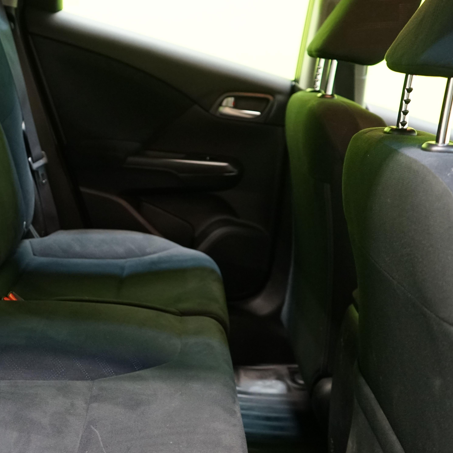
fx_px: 711
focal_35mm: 48
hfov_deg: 34.3
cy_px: 209
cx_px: 89
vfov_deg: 35.3
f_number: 3.5
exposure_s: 1/30
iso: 2000
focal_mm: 28
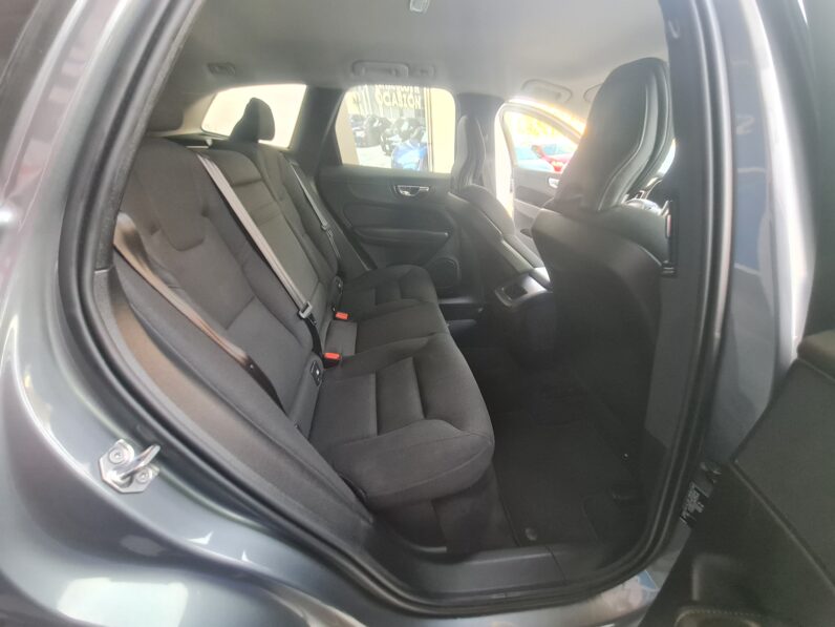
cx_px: 418
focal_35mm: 13
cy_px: 314
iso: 400
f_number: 2.2
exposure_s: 1/33
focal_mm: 2.2
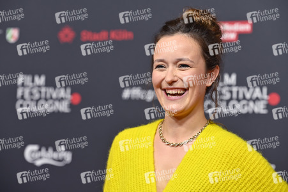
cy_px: 96
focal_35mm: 110
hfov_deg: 18.6
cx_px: 144
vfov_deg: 12.4
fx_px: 879
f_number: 5
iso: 1000
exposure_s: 1/200
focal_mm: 110
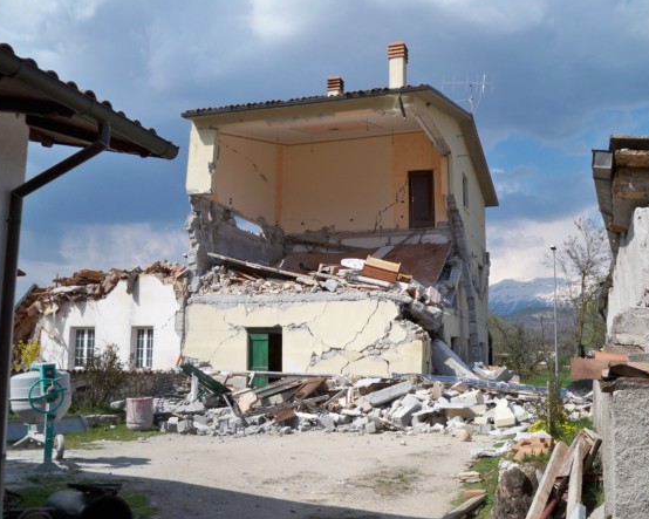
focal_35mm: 37
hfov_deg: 49.1
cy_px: 259
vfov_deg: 40.1
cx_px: 334
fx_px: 711
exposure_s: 1/640
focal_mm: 6.3
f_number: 4.7
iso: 64
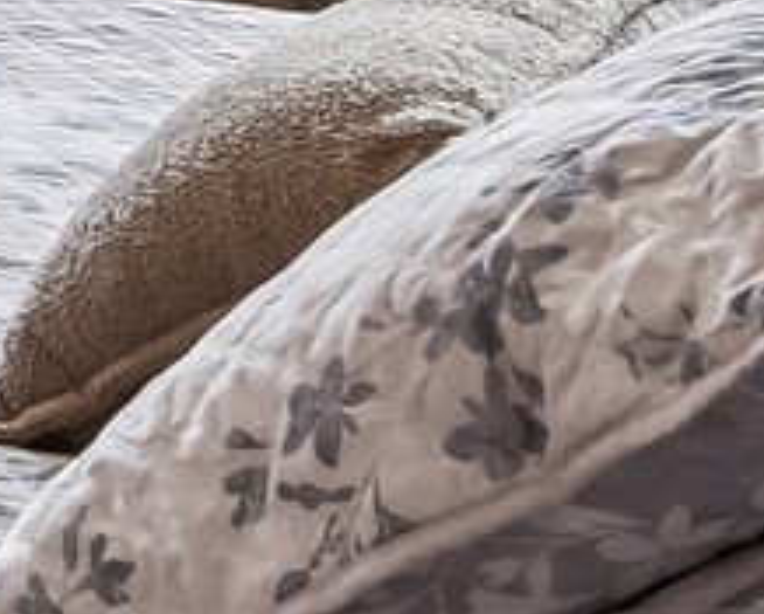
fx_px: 2989
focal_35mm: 132
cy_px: -693
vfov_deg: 10.6
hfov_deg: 12.6
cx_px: -806
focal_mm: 10
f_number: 8
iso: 400
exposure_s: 1/5
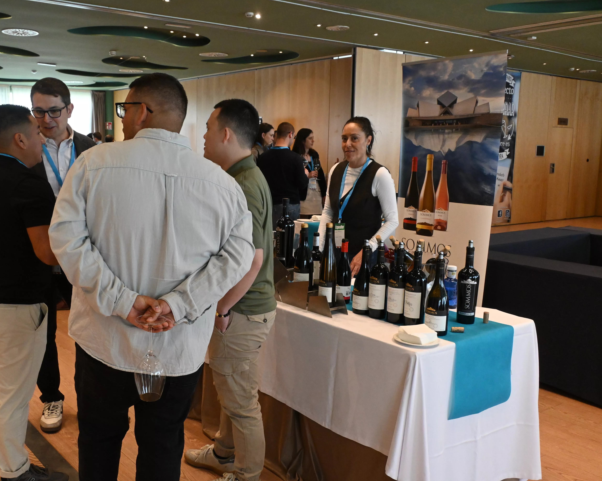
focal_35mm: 36
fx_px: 634
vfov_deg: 41.6
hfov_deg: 50.5
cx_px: 245
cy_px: 241
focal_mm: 21
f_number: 7.1
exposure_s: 1/200
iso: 3200
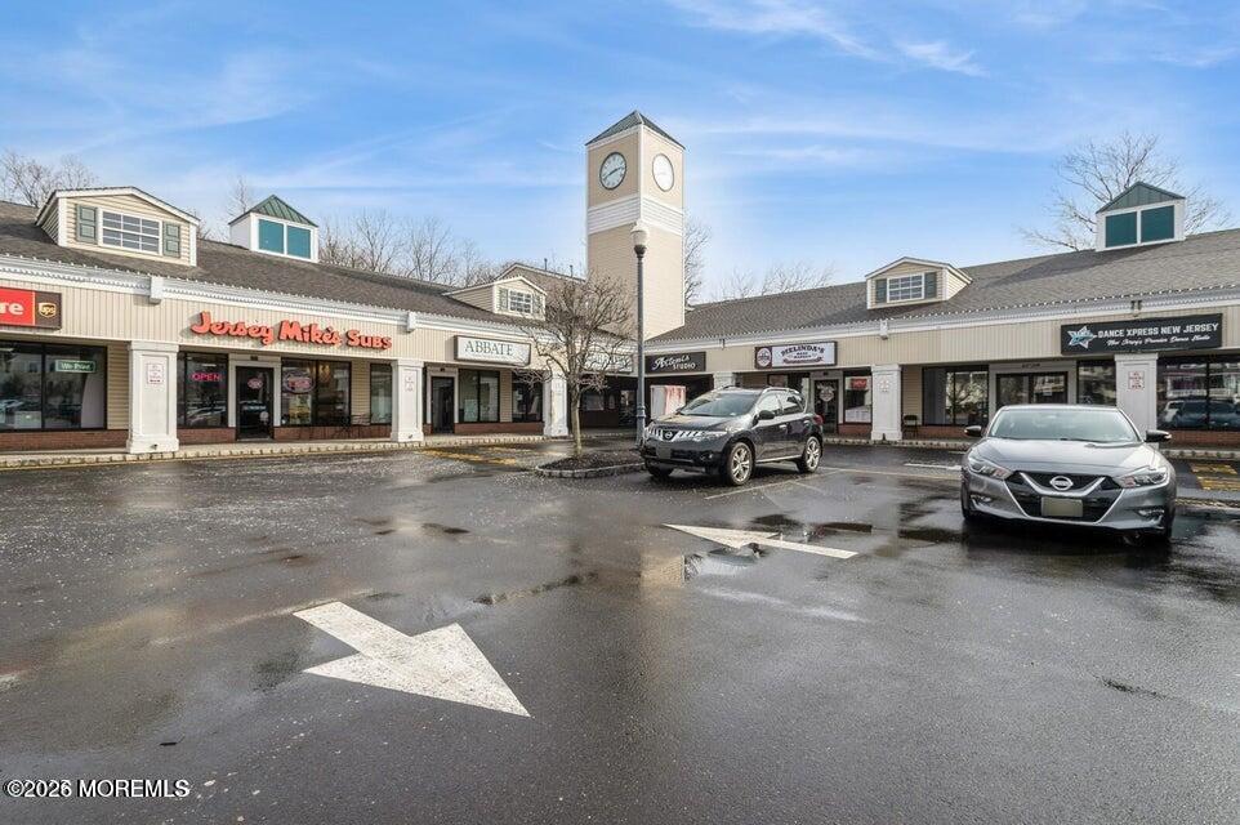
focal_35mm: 17
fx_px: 585
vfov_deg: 70.4
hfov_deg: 93.3
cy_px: 412
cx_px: 620
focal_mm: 17
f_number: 8
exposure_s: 1/500
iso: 200
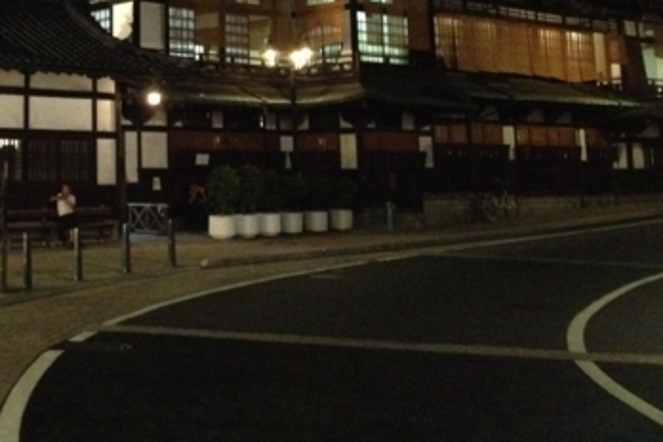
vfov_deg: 19.6
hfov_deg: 29.1
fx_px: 1234
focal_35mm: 67
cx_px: 88
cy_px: -11
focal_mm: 4.28
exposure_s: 1/15
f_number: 2.4
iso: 800
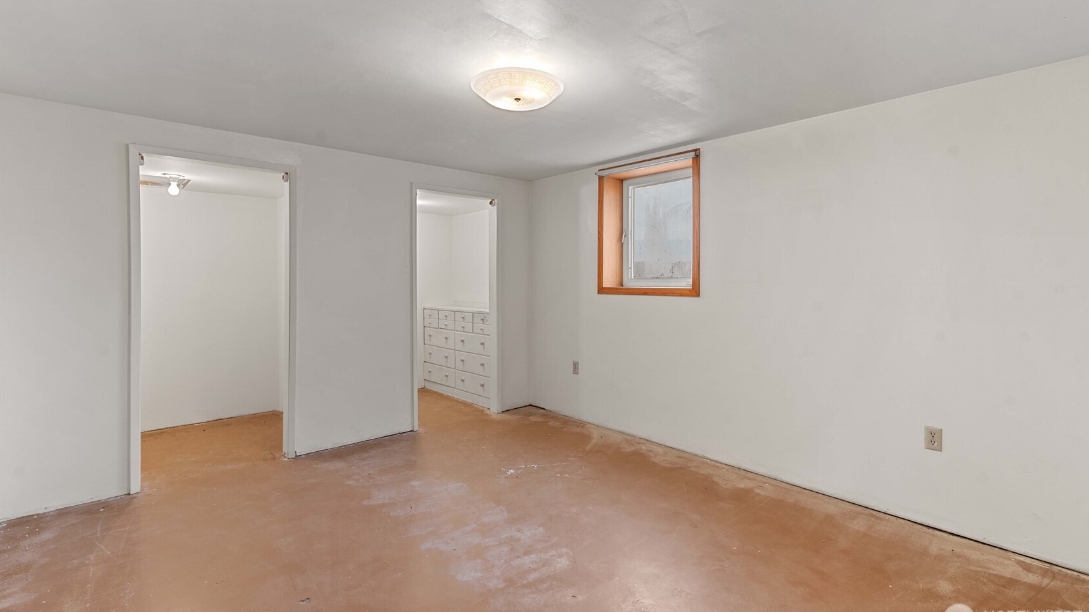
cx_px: 549
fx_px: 491
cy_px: 277
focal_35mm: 17
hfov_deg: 95.9
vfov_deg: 63.8
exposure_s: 1/1.67
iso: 200
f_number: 8
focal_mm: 16
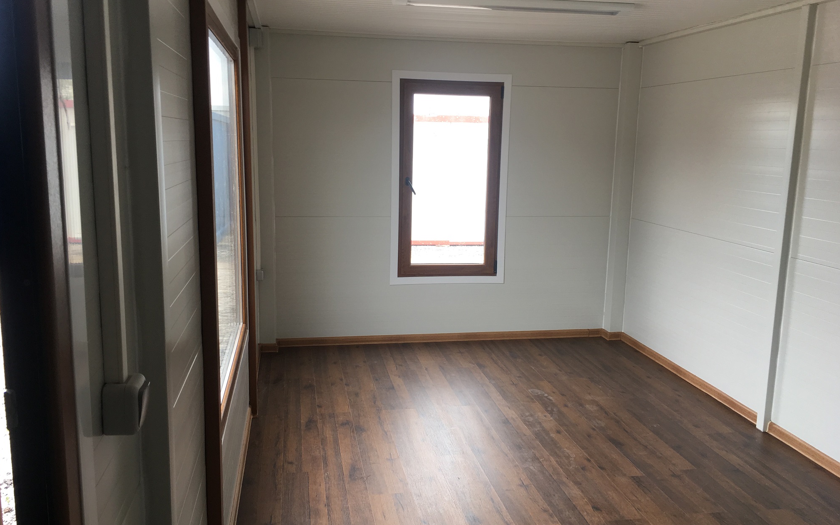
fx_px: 710
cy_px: 270
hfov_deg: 61.2
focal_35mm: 31
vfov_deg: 40.6
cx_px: 421
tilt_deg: -11.4
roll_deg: -0.2
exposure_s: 1/50
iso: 25
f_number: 2.2
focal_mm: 4.15
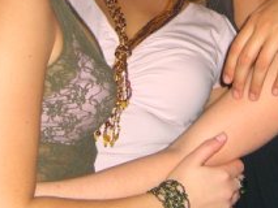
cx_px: 205
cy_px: -40
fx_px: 860
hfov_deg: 18.3
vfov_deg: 13.5
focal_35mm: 107
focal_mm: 7.9
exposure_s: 1/60
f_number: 2.8
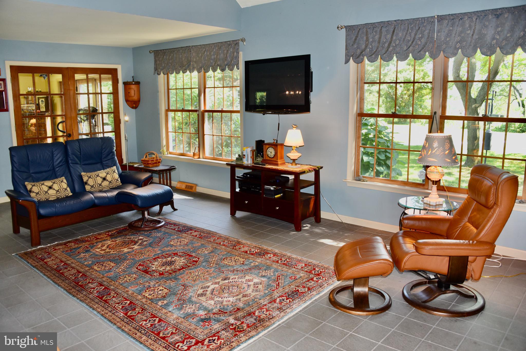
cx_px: 263
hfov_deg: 65.5
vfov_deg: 46.4
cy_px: 176
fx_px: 409
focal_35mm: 28
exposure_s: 1/100
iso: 800
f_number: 5
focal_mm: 28
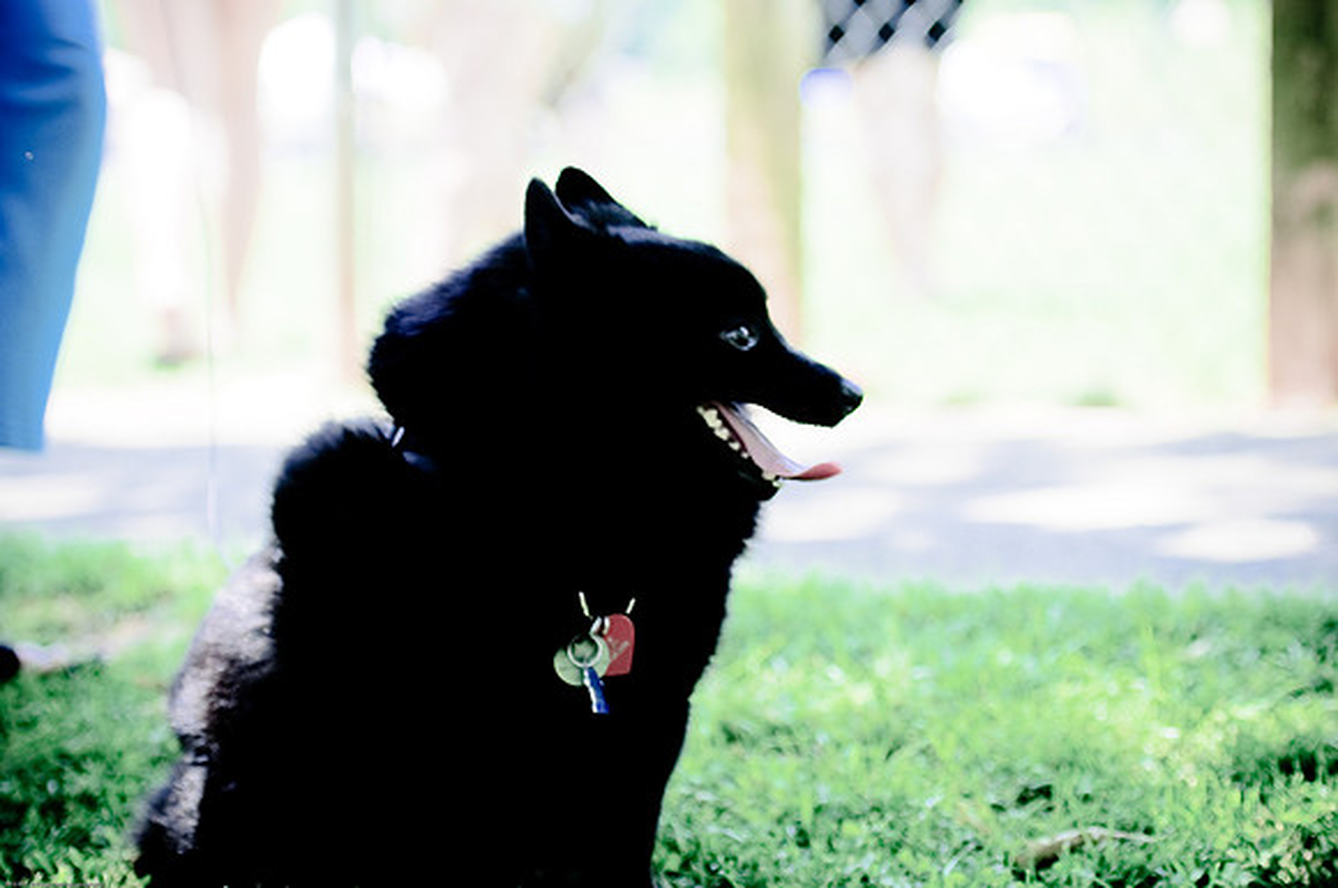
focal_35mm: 105
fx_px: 3897
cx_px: 669
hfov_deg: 19.5
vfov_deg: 13.0
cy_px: 444
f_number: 2.8
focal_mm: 70
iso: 200
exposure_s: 1/400
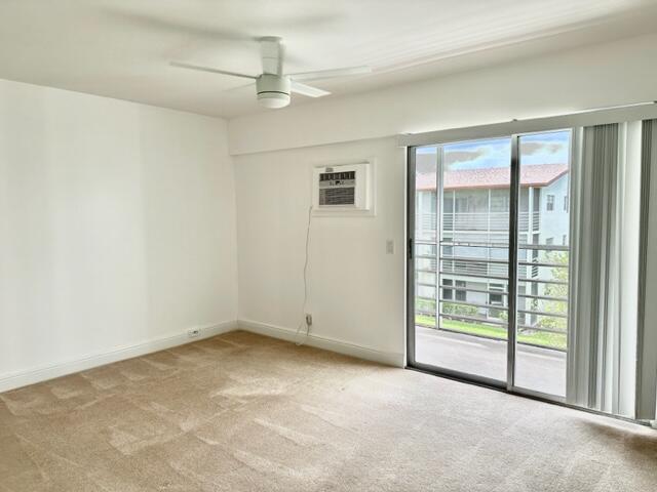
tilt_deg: -4.4
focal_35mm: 24
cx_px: 328
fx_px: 456
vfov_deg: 56.8
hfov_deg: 71.6
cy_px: 246
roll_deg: +0.1
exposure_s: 1/307
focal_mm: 6.86
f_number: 1.78
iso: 80
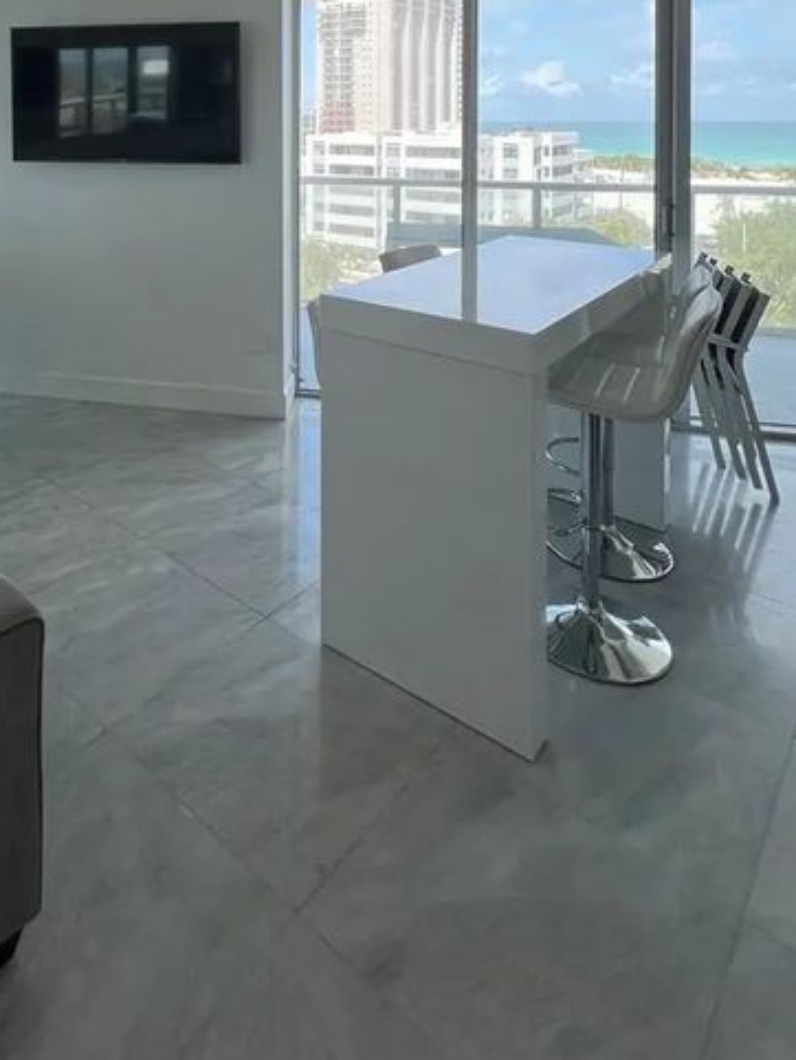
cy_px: 124
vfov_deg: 63.0
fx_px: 705
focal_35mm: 23
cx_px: 200
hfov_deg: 56.1
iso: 32
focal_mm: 1.57
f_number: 1.8
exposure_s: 1/250
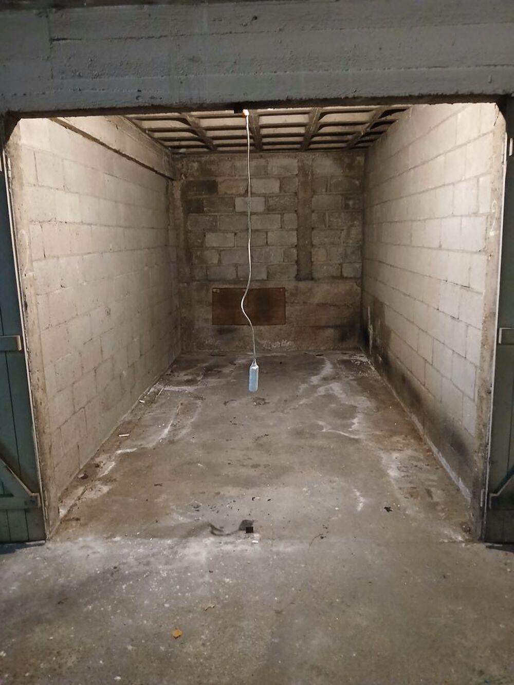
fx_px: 515
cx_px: 257
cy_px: 342
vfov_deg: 67.3
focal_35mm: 26
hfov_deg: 53.1
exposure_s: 1/16.7
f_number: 1.8
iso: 1000
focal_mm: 3.98
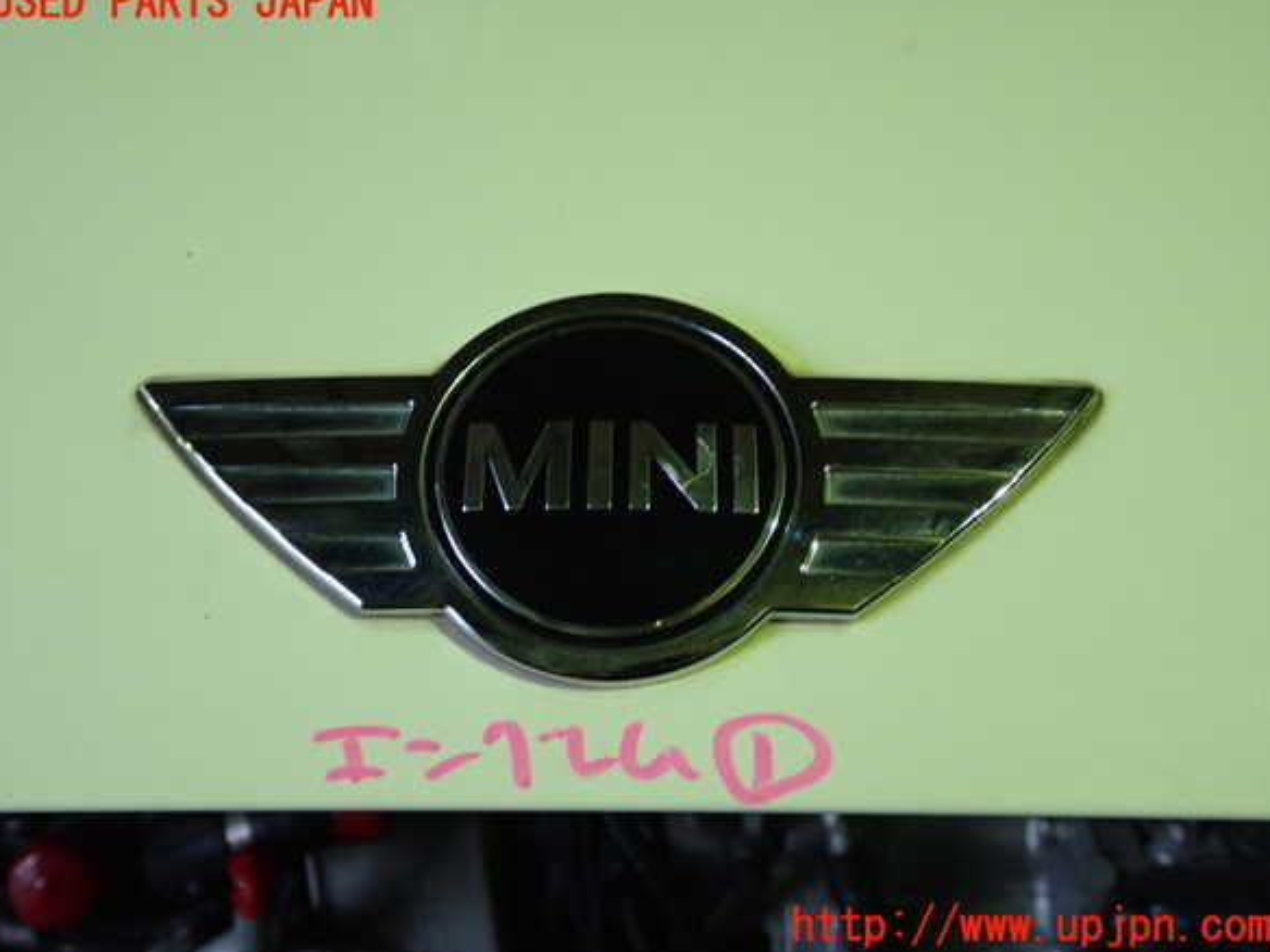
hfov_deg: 50.1
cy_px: 465
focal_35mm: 37
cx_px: 631
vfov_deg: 38.7
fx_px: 1357
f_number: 2.5
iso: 500
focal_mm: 6.37
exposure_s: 1/40
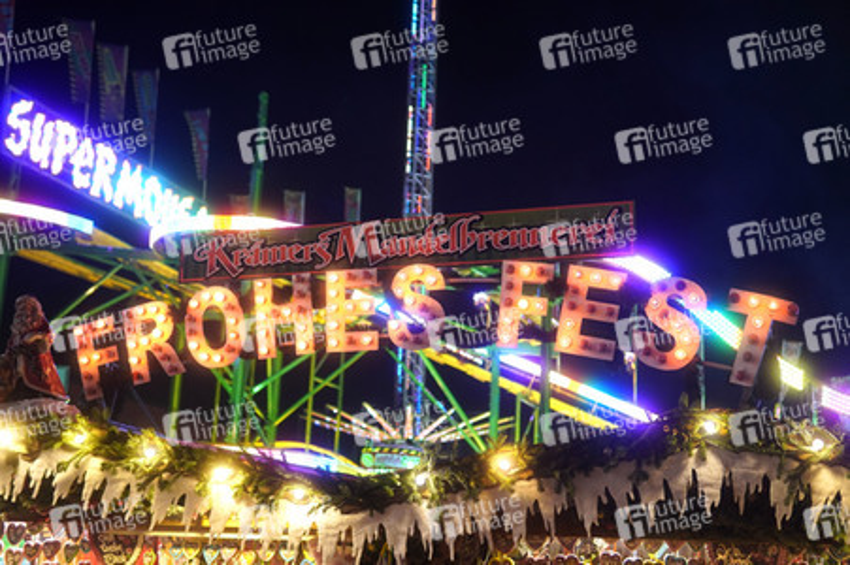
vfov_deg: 29.8
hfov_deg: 43.6
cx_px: 425
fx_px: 1062
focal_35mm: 45
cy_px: 282
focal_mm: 30
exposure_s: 1/500
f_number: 1.4
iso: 640
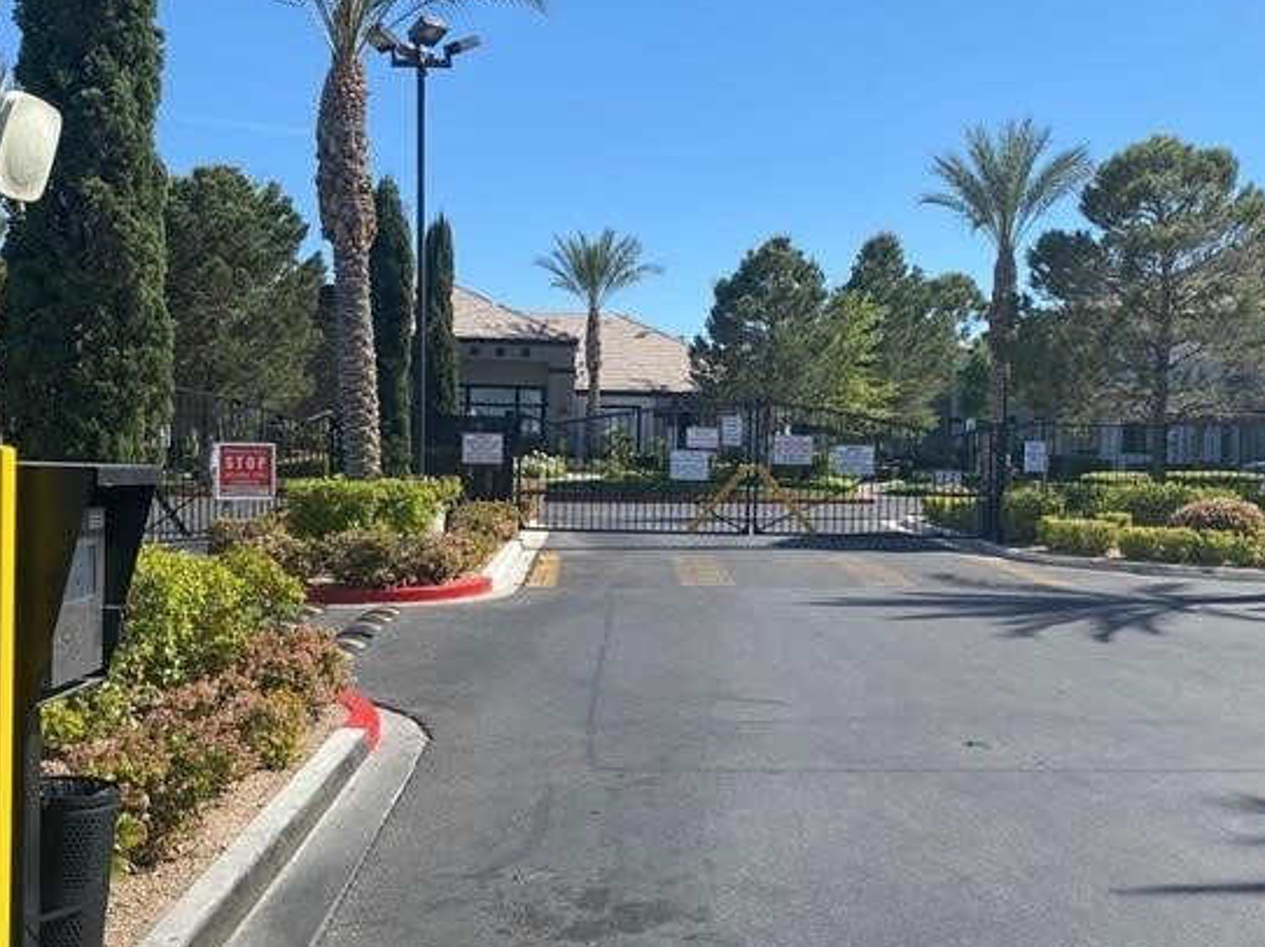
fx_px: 1315
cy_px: 457
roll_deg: -1.7
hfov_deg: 51.4
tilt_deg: -1.3
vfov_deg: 39.6
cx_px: 602
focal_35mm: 36
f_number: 1.8
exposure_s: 1/2188
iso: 32
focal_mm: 4.25
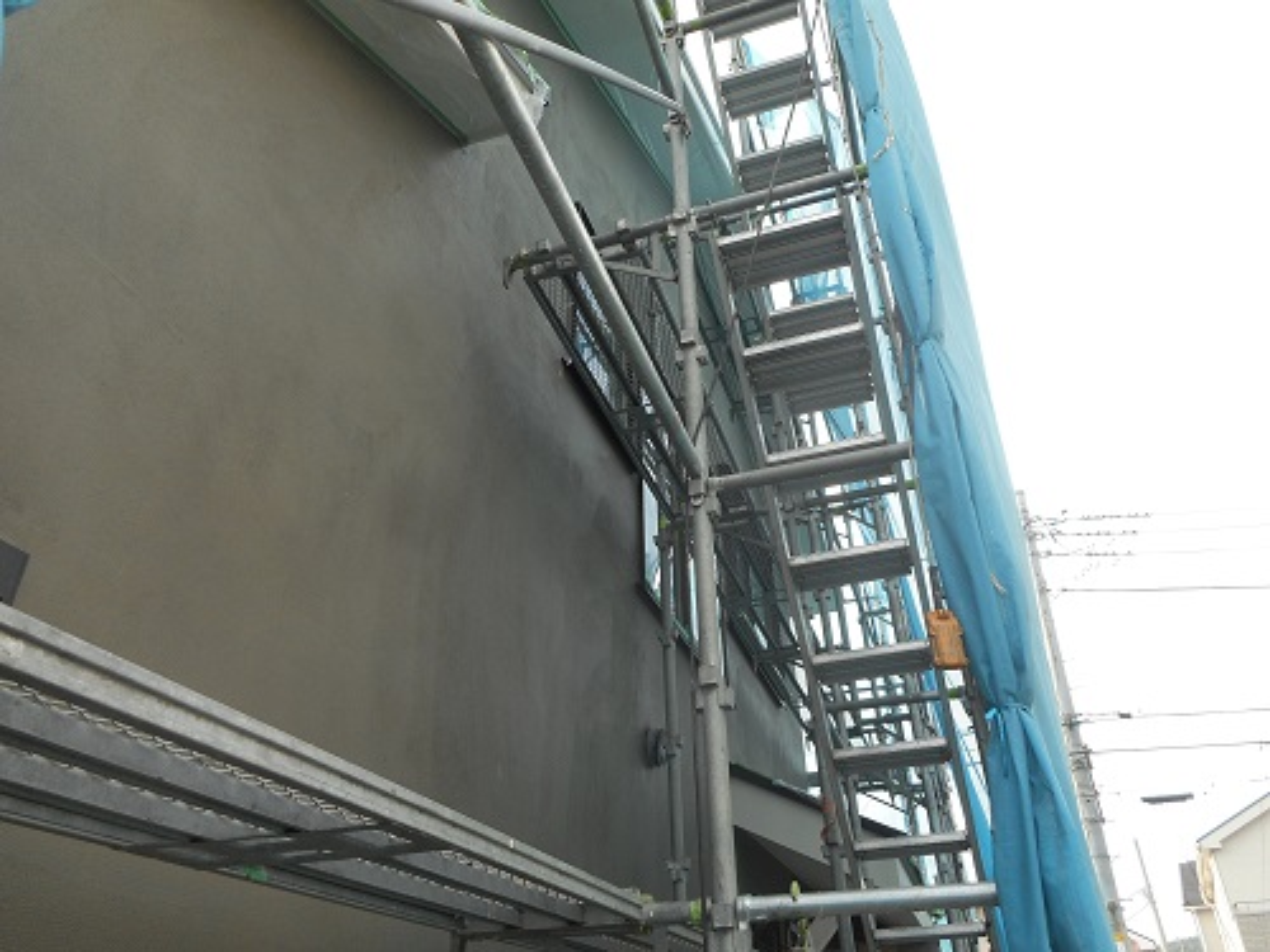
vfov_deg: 54.9
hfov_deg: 69.4
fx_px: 917
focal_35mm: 25
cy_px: 476
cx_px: 635
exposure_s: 1/125
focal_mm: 4.5
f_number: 3.7
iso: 80
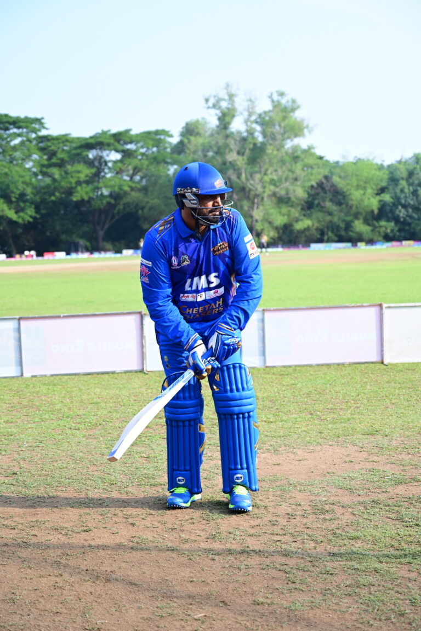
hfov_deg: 23.4
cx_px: 210
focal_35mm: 58
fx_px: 1017
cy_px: 316
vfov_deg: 34.5
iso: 250
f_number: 4
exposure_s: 1/640
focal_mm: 58
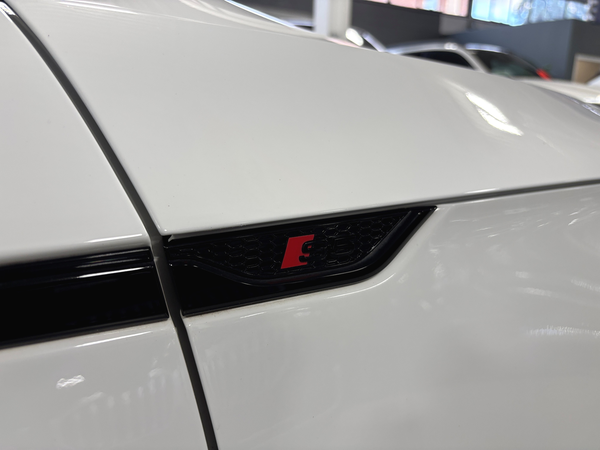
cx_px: 300
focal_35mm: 26
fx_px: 451
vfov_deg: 53.1
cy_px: 225
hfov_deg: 67.3
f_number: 1.6
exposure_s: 1/120
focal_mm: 5.96
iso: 80
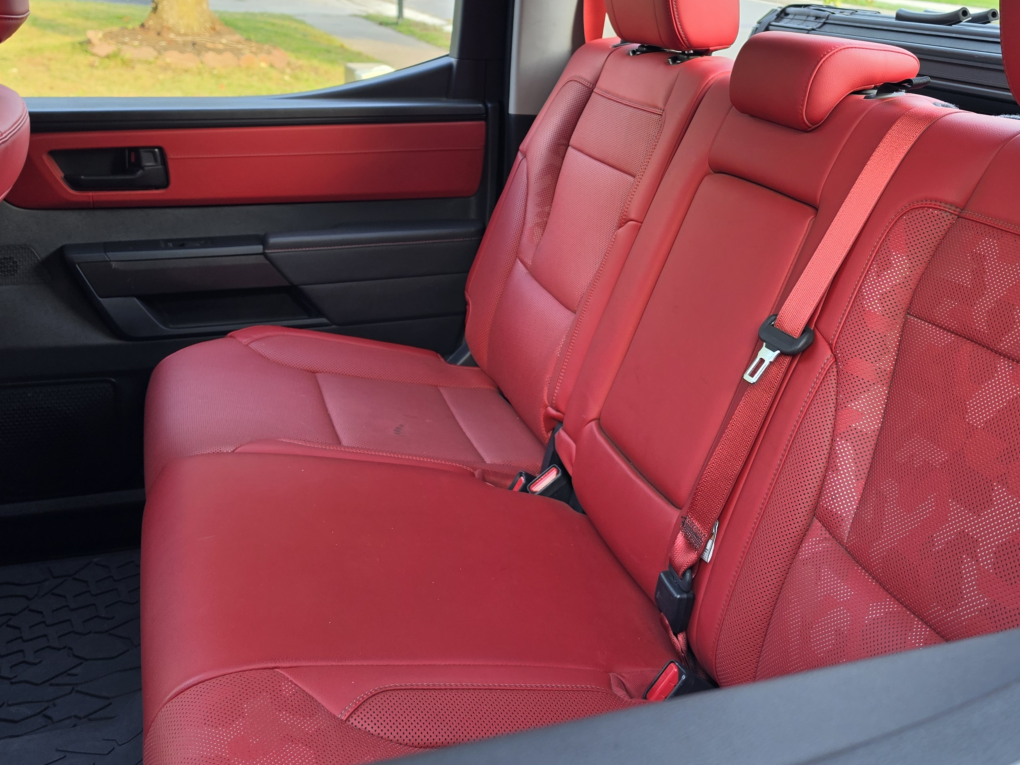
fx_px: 1090
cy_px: 218
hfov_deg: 49.6
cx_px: 641
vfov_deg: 38.0
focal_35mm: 37
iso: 64
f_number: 1.4
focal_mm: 6.5
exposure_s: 1/180
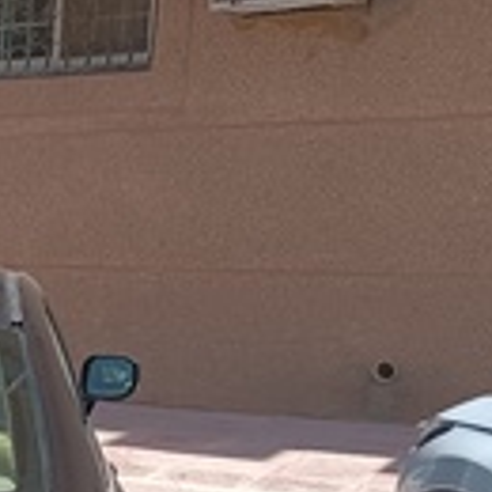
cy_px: 573
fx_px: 1254
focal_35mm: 78
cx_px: -267
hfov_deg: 19.2
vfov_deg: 20.9
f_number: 1.79
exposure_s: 1/355
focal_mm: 4.74
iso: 100
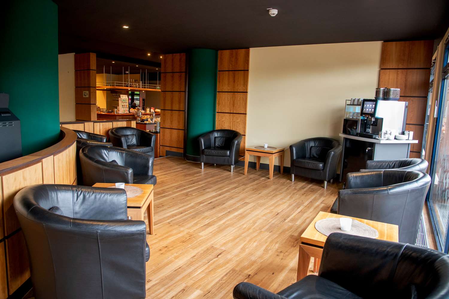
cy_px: 150
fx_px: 299
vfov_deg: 53.1
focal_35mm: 24
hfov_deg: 73.7
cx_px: 224
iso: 1250
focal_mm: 24
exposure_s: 1/8
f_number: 7.1
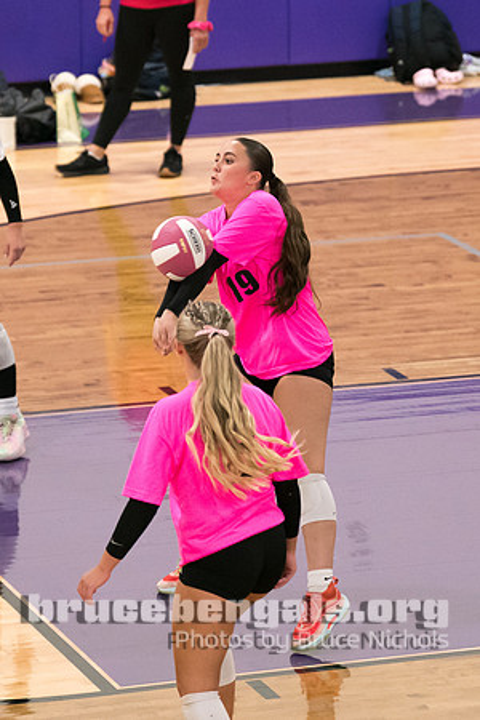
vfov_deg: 9.2
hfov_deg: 6.1
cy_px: 257
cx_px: 224
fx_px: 4472
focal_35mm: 224
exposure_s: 1/1000
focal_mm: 108
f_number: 2.8
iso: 5000
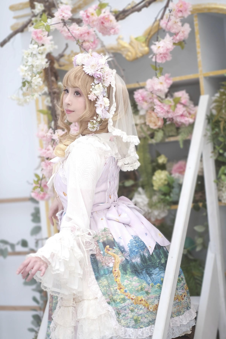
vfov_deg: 24.2
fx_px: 791
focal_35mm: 84
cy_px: 170
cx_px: 113
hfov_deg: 16.3
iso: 400
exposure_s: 1/250
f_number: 1.2
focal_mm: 56
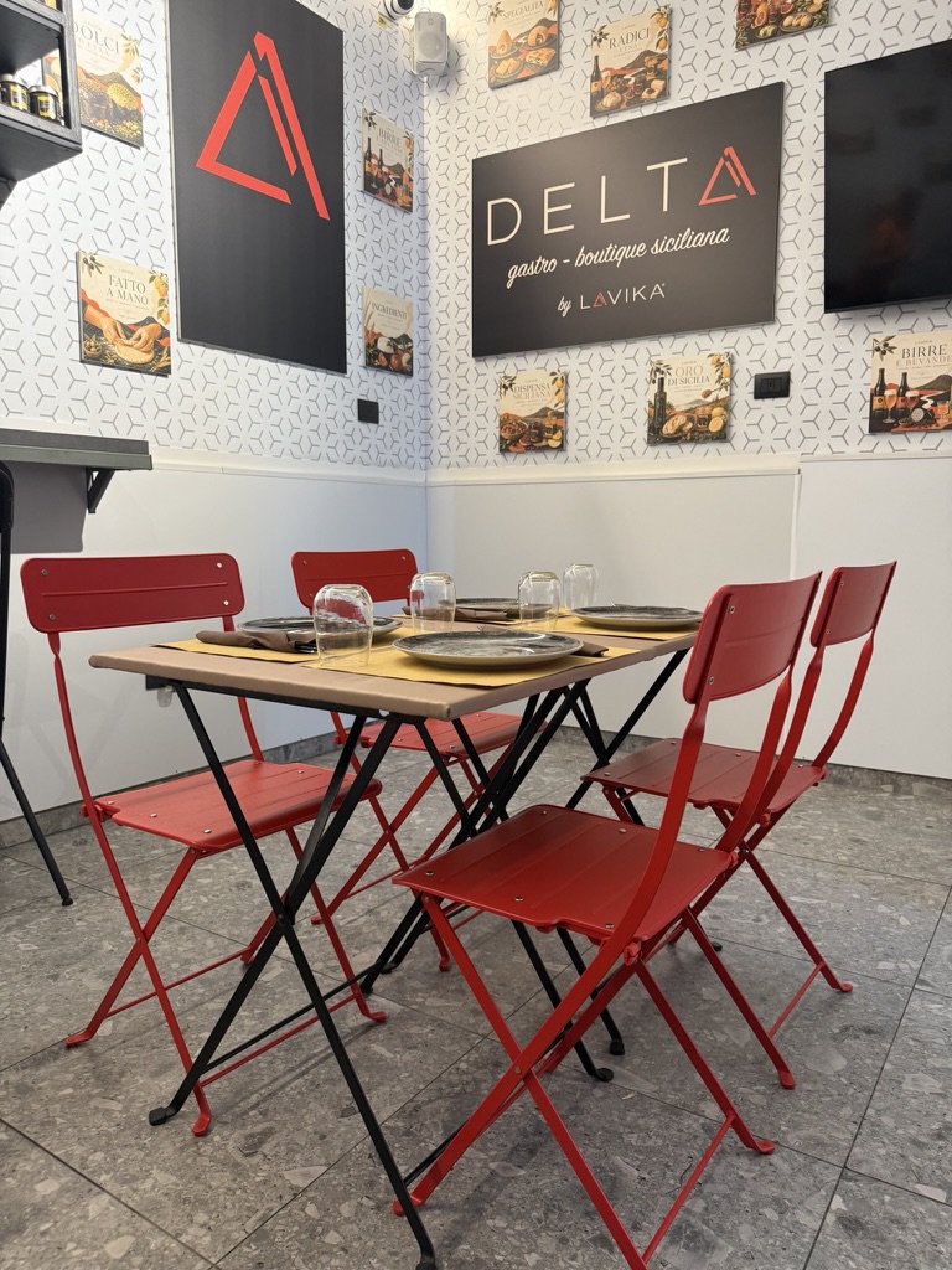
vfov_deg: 71.6
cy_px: 635
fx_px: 880
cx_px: 476
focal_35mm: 24
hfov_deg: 56.8
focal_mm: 6.76
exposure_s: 1/50
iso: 200
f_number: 1.78
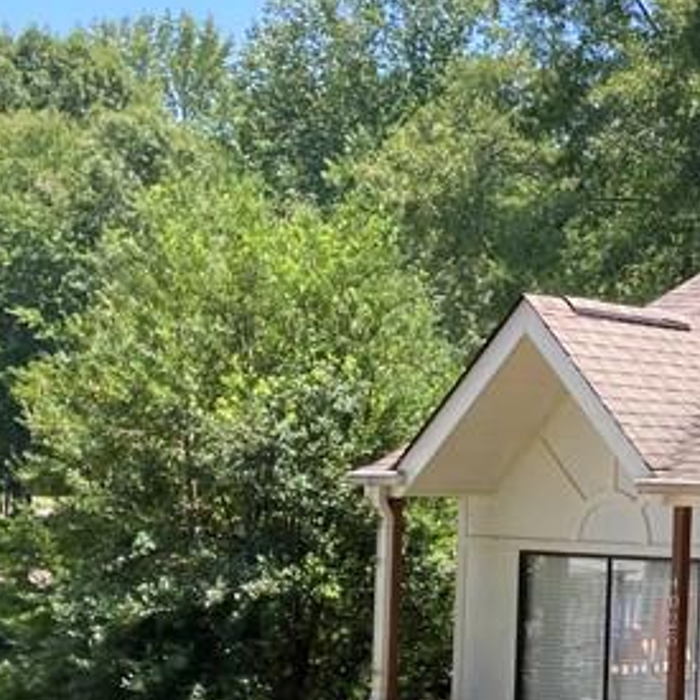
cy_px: 476
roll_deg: -2.4
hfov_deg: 17.0
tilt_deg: +0.6
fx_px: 2105
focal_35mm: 92
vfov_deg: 18.8
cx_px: 1069
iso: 20
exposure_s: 1/410
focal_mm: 3.99
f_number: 1.8
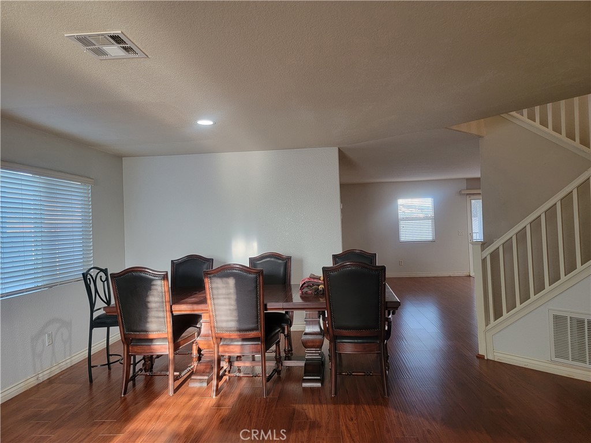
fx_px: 410
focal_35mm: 24
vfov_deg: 56.8
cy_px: 222
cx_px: 296
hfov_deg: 71.6
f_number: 1.8
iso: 250
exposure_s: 1/60
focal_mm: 6.7
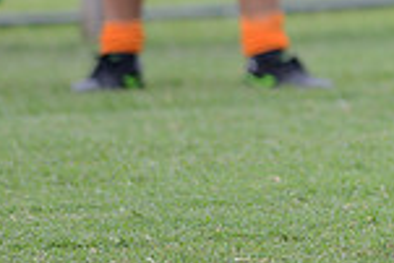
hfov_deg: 1.8
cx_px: 368
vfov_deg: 1.2
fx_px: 12642
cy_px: -210
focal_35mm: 1154
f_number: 2.8
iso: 200
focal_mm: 300
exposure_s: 1/800
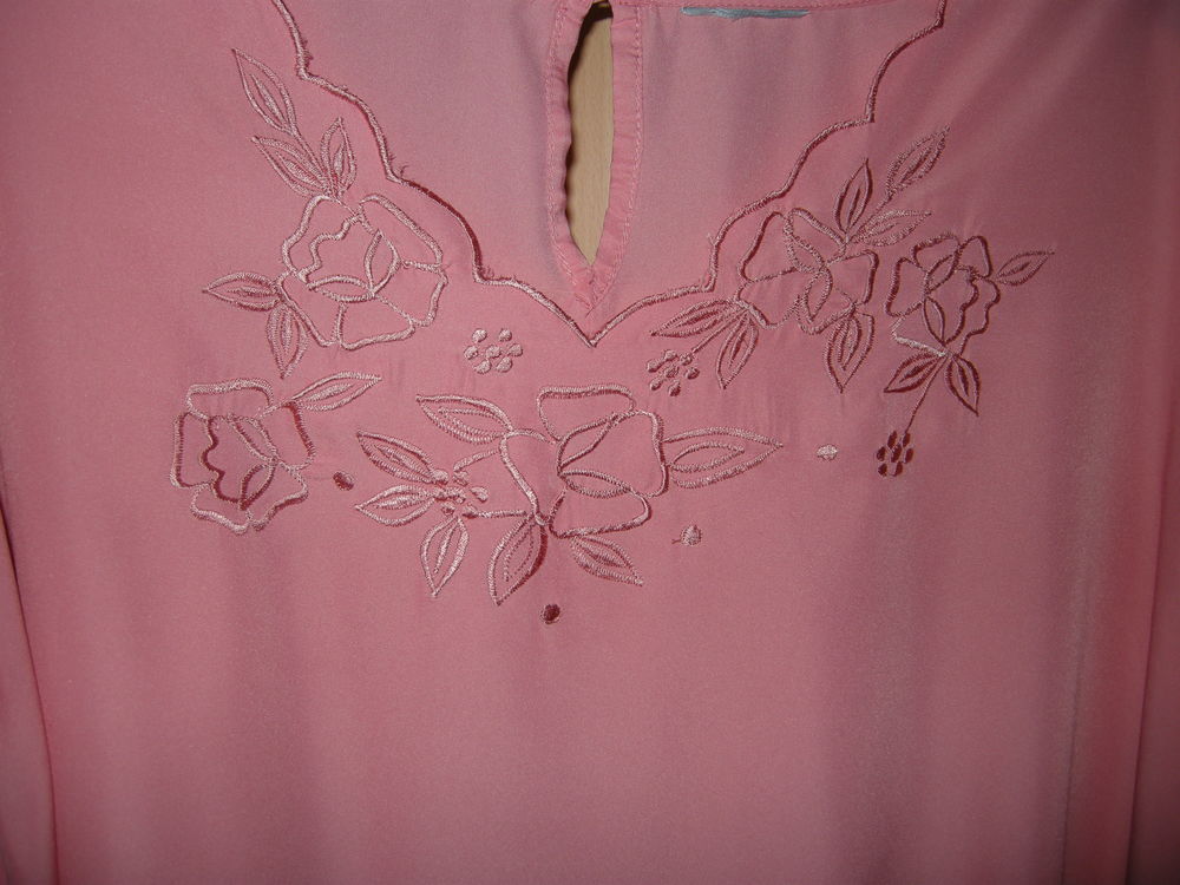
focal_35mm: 35
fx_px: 1193
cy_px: 442
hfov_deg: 52.6
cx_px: 590
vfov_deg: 40.7
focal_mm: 7.5
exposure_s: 1/60
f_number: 2.7
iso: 64
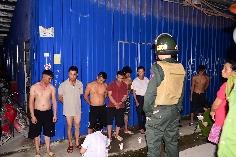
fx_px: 200
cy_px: 78
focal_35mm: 30
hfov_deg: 61.1
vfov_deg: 43.0
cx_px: 118
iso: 1600
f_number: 4
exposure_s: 1/125
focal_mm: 30.5
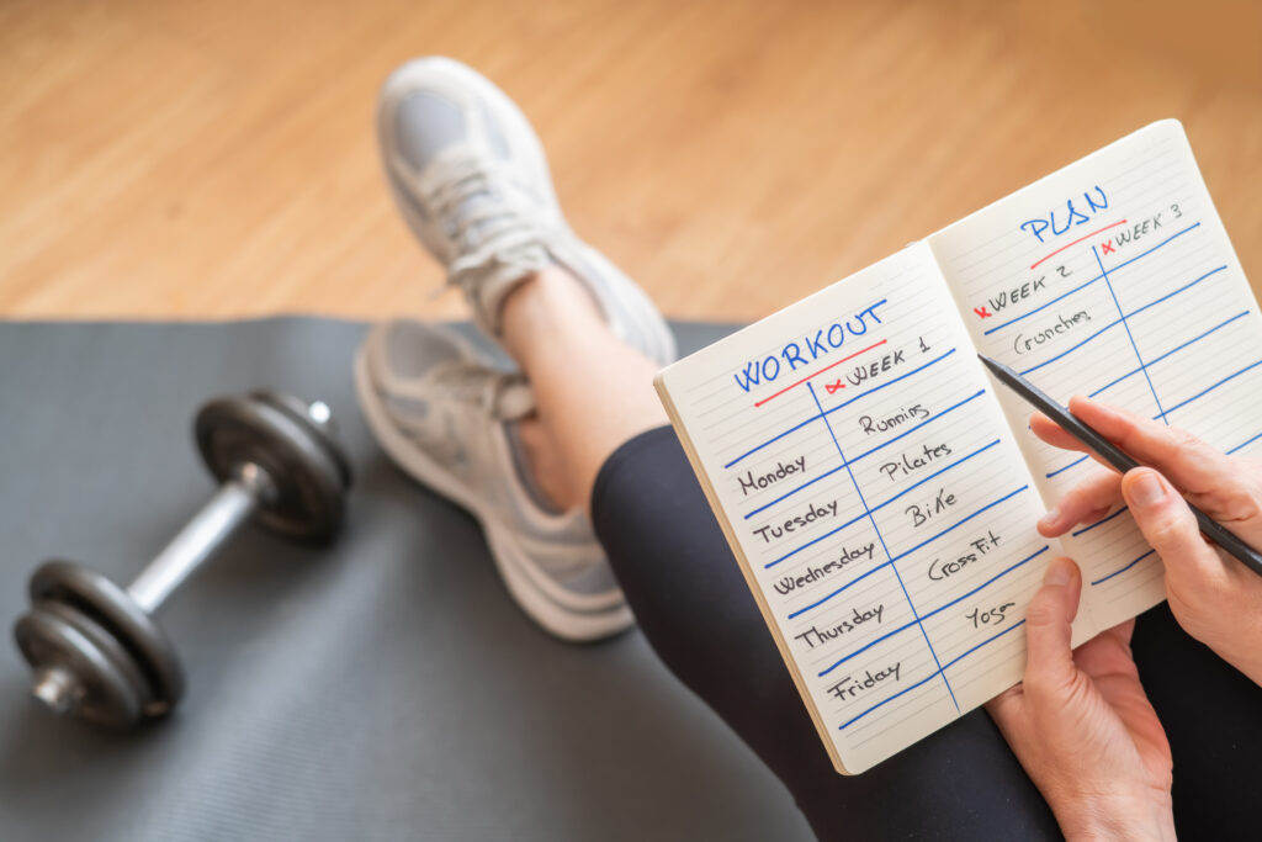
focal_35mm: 50
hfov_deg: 39.6
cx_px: 631
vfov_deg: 27.0
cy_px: 421
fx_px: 1753
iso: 500
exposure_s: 1/125
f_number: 2.8
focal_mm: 50
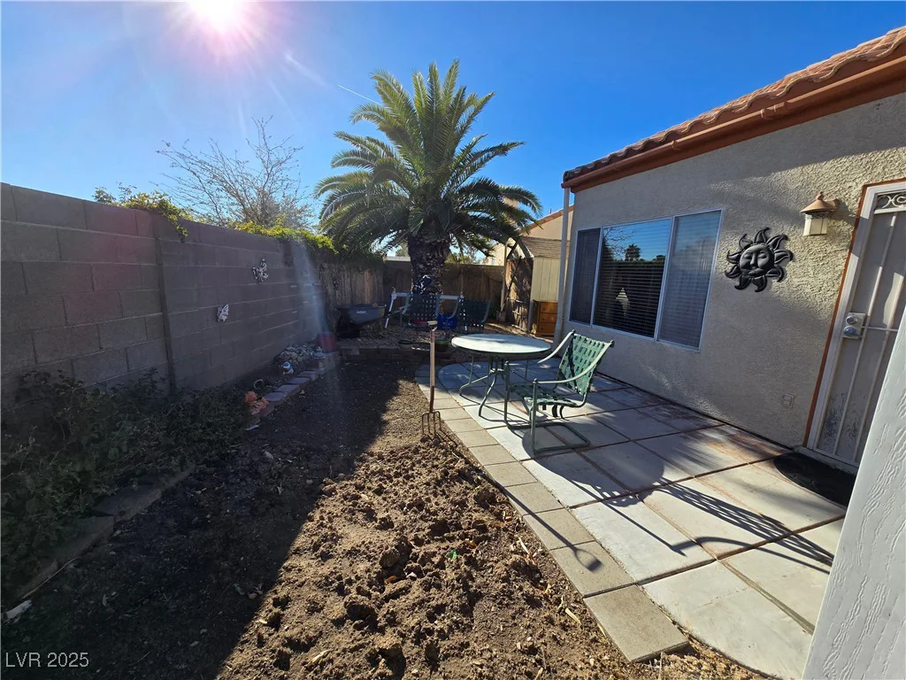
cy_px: 340
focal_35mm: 13
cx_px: 453
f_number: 2.2
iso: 50
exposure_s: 1/2027
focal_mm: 2.2
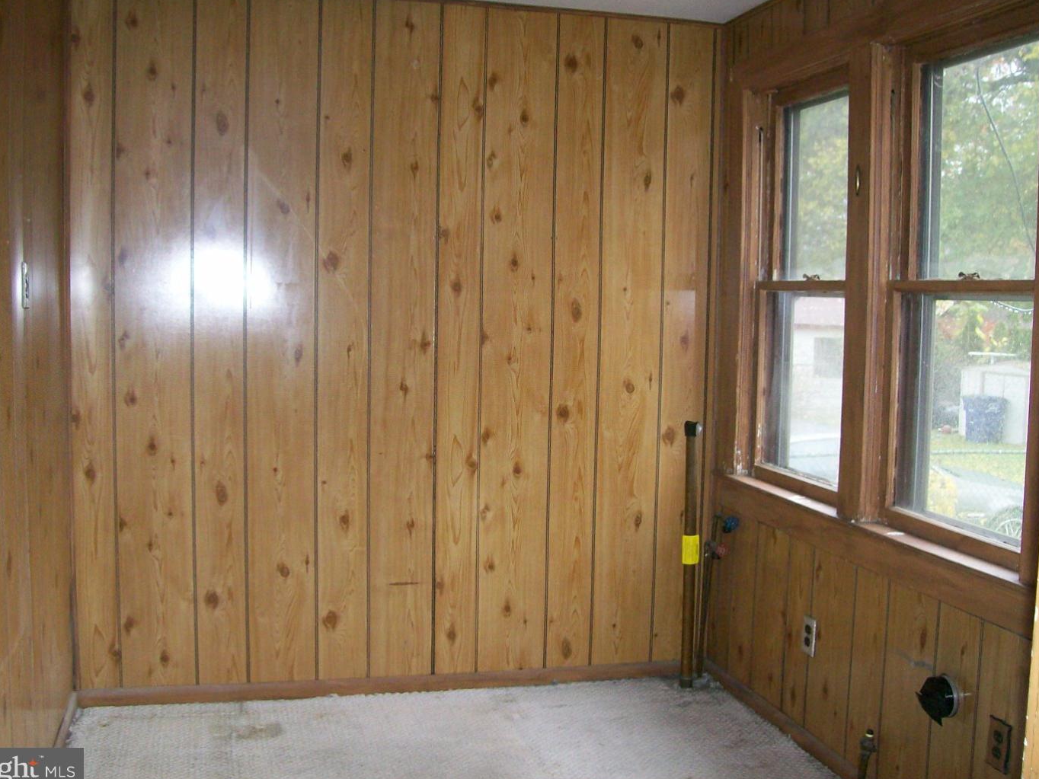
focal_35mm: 38
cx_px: 499
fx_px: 1141
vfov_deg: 37.7
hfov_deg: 49.0
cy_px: 381
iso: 140
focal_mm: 6
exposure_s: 1/64
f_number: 2.7
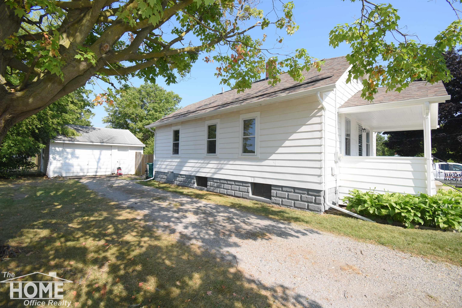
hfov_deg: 100.4
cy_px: 154
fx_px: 193
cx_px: 231
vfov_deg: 77.3
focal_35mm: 15
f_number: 6.3
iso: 100
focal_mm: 10
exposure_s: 1/160
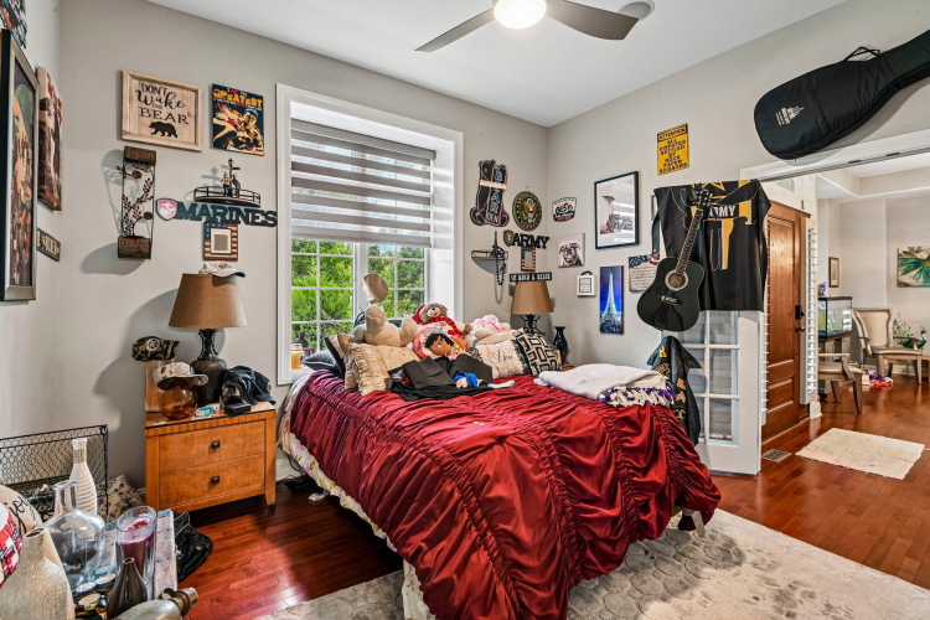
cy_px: 310
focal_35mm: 16
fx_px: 413
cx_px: 465
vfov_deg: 73.7
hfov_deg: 96.7
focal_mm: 16
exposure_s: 1/3.33
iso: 400
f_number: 13
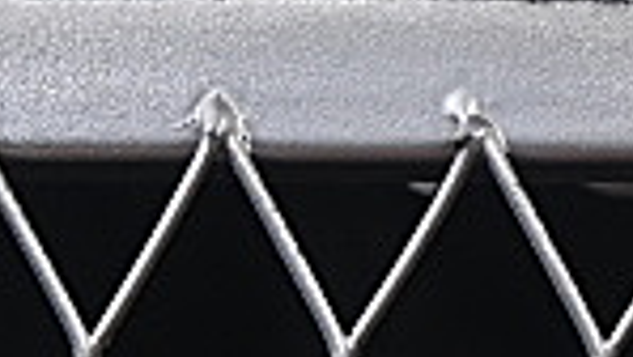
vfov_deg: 2.1
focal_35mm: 568
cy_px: -960
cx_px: 2056
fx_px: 9539
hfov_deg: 3.7
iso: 160
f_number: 8
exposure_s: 1/80
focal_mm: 50
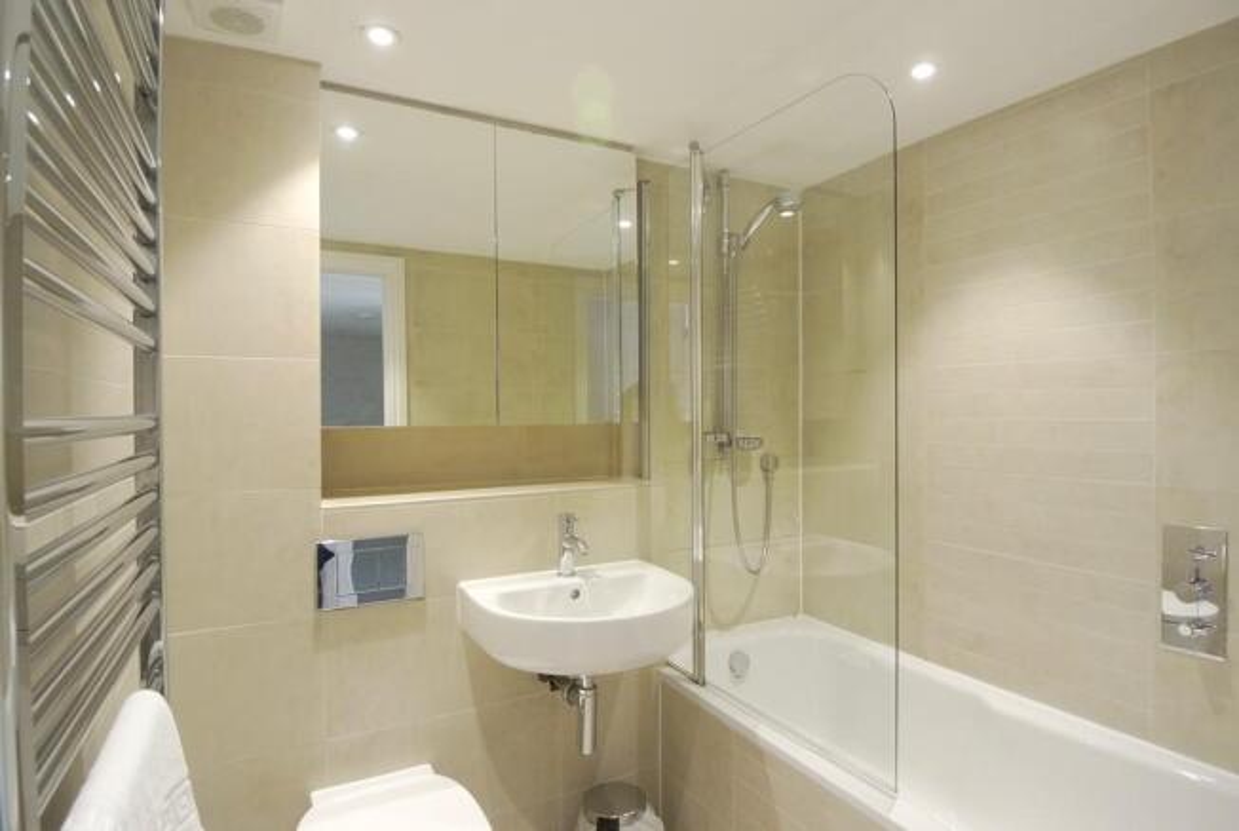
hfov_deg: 86.8
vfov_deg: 64.7
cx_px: 620
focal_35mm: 19
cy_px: 416
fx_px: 655
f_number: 3.8
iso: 400
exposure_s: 1/50
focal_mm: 7.1
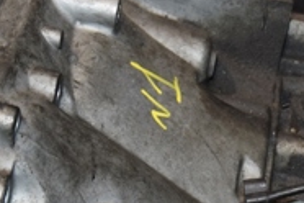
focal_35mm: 124
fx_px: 1047
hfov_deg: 16.3
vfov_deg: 11.0
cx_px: 271
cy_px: 201
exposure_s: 1/60
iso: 800
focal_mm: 24
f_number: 5
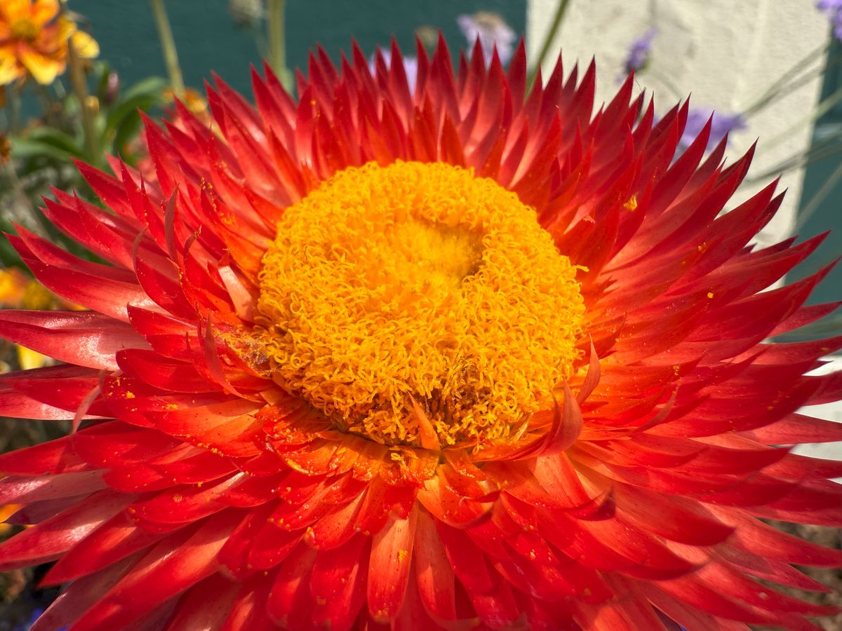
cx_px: 421
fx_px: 584
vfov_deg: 56.8
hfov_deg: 71.6
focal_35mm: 24
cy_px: 316
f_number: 2.2
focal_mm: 2.22
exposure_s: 1/1621
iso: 40
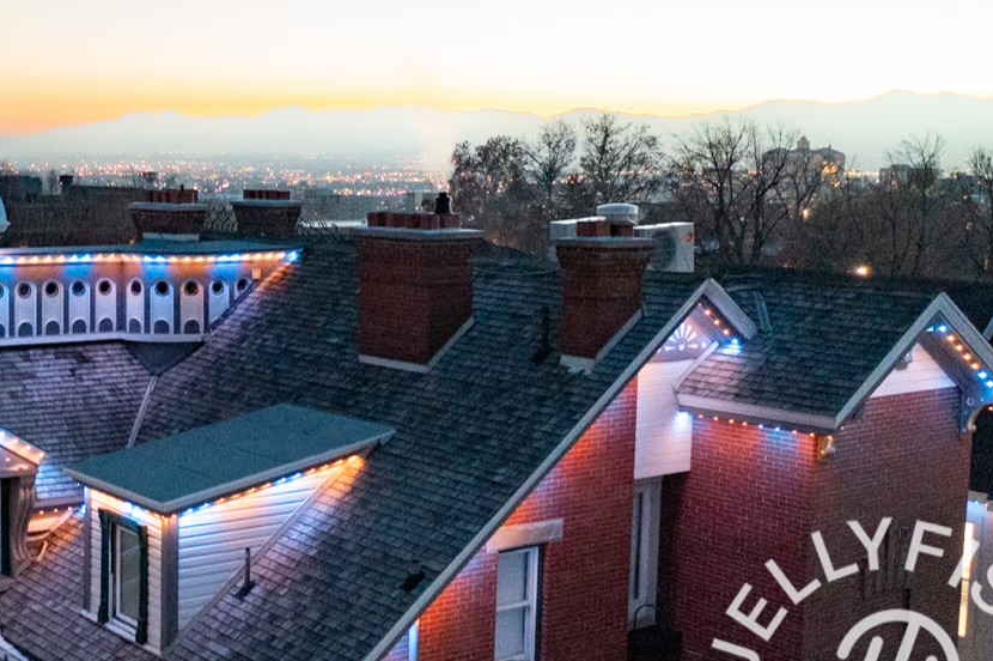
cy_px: 311
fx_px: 1488
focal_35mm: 54
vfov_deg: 25.0
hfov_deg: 35.5
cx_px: 173
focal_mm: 10.26
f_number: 2.8
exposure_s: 1/40
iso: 1600
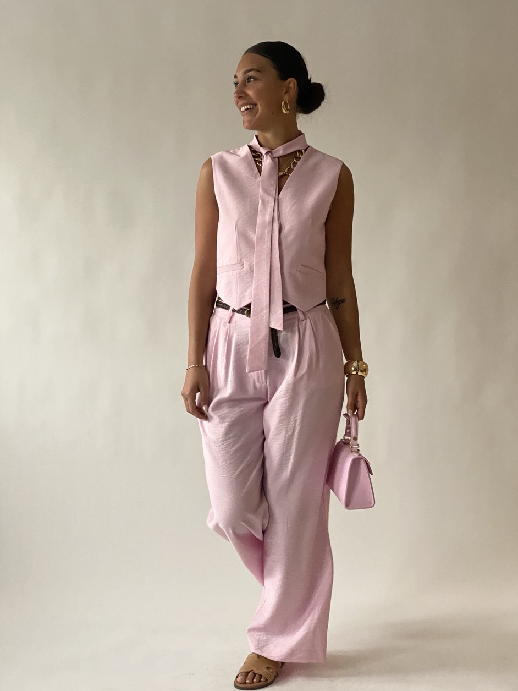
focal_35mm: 53
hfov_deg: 27.5
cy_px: 346
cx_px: 260
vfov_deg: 36.2
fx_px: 1057
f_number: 2
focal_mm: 6
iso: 250
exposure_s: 1/50
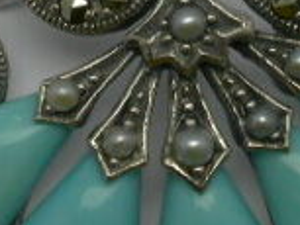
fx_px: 2897
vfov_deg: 4.5
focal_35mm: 334
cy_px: -6
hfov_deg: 5.9
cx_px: 180
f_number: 7.4
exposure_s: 1/31.2
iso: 100
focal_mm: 17.7
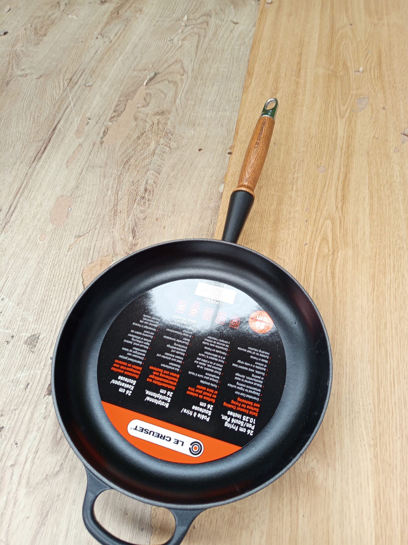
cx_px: 204
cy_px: 272
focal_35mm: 24
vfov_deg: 71.6
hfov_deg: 56.8
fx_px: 377
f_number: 1.7
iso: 141
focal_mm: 5.24
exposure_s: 1/100
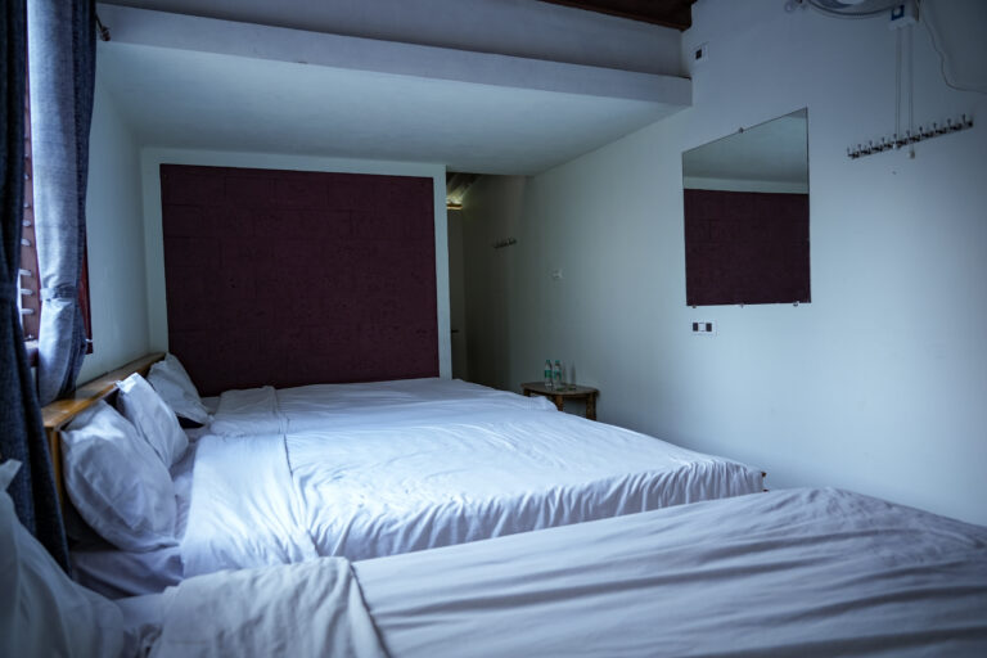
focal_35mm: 24
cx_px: 494
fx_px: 658
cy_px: 329
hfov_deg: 73.7
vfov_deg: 53.1
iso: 400
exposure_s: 1/50
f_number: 2.8
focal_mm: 24
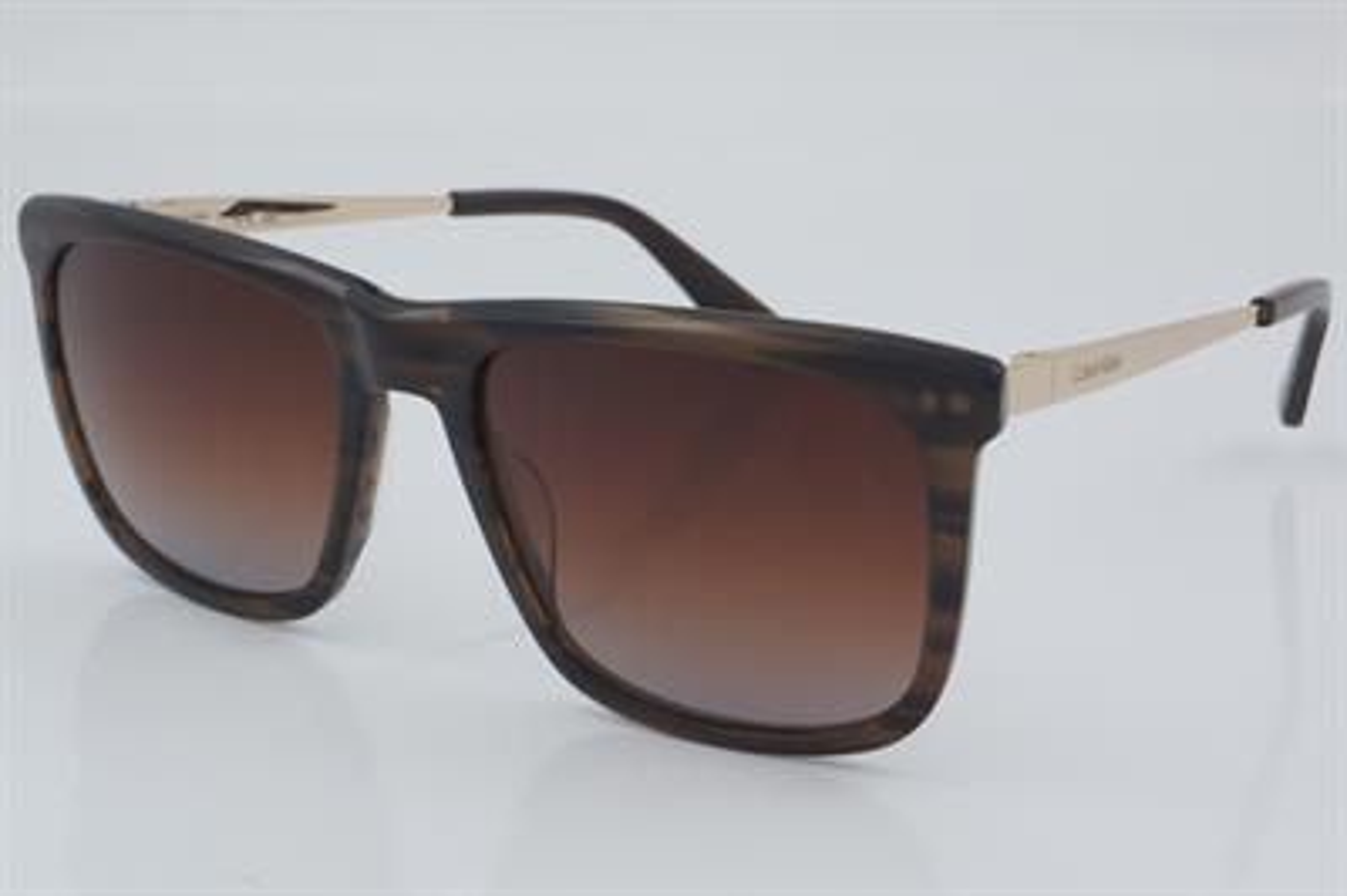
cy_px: 448
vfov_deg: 18.2
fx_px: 2804
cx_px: 674
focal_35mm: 75
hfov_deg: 27.0
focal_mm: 50
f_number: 32
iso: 100
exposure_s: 1/4
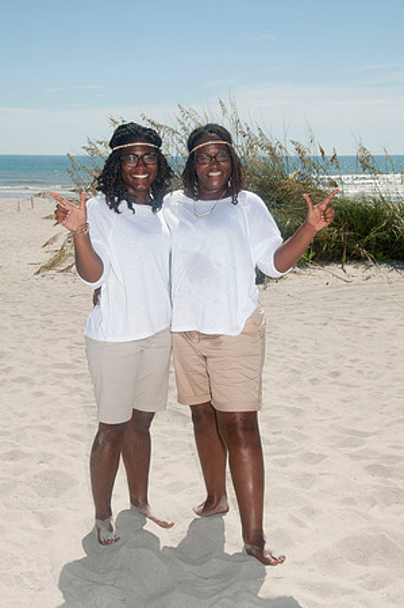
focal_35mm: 48
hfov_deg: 28.0
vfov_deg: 41.2
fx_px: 810
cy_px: 304
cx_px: 202
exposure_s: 1/250
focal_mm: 32
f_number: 11
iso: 100
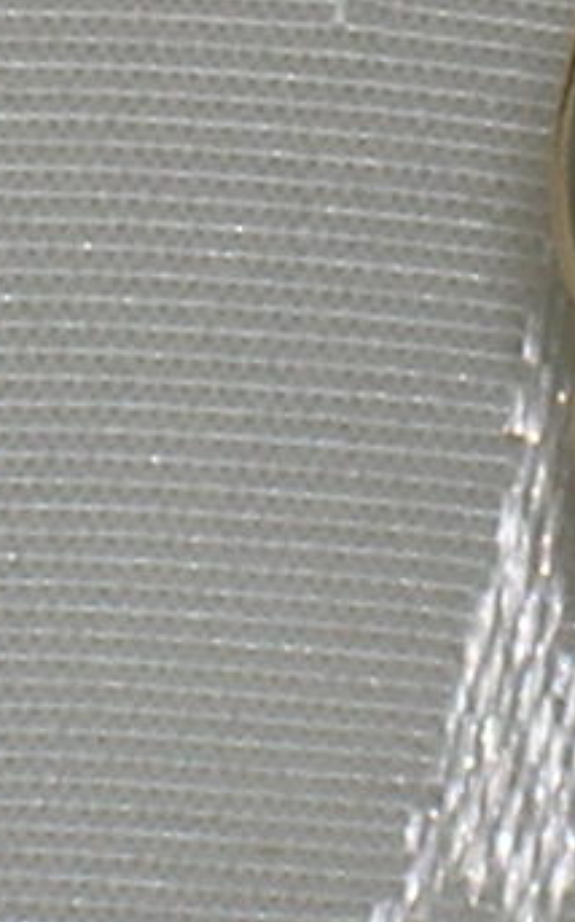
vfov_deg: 2.9
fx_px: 18100
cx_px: 457
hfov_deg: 1.8
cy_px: 105
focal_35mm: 721
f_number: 8.2
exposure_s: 1/60.1
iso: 50
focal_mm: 17.1
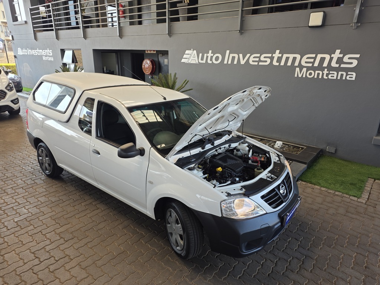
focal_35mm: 23
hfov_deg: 73.9
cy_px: 142
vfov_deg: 58.9
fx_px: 252
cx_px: 190
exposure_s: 1/180
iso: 50
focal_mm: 6.25
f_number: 1.7
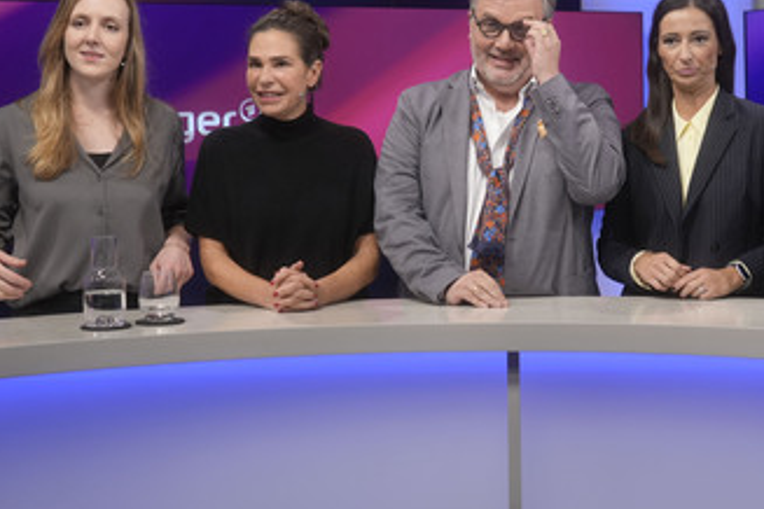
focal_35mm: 62
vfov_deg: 21.8
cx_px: 471
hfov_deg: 32.3
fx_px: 1316
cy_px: 177
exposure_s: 1/250
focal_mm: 30
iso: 640
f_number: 2.2
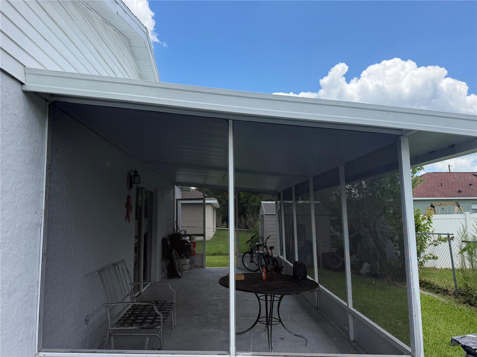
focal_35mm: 24
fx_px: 331
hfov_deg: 71.6
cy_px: 178
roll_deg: -0.2
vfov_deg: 56.8
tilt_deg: +3.8
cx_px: 238
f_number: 1.78
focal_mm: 6.76
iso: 100
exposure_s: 1/3425
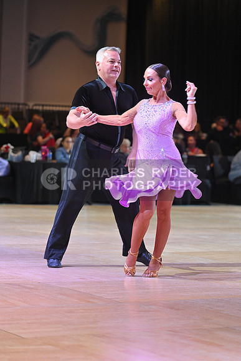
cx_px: 120
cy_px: 180
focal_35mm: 130
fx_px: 1305
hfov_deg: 10.6
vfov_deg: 15.8
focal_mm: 130
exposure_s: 1/250
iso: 2000
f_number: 4
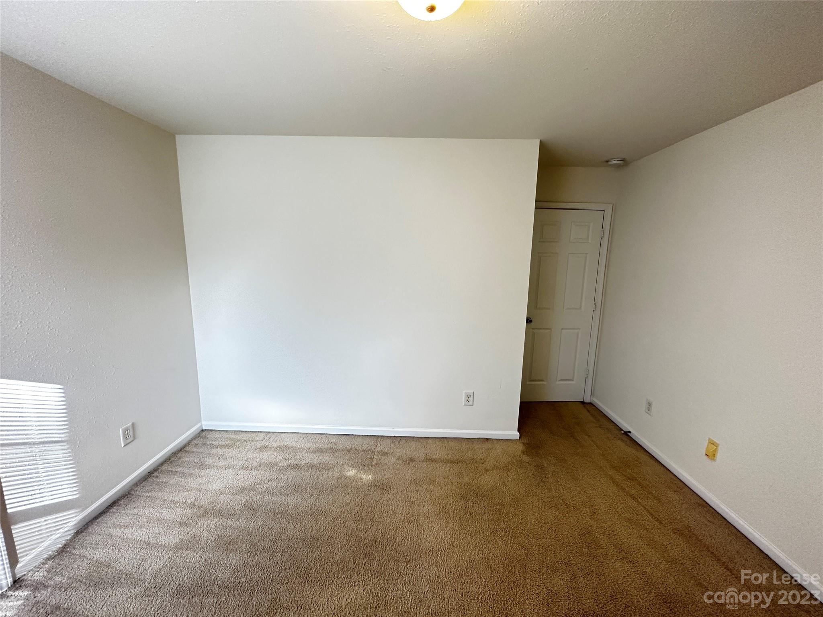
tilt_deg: -10.4
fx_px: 333
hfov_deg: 102.1
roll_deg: -1.3
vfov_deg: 85.7
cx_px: 412
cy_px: 308
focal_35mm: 14
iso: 250
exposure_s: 1/120
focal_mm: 2.22
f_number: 2.2
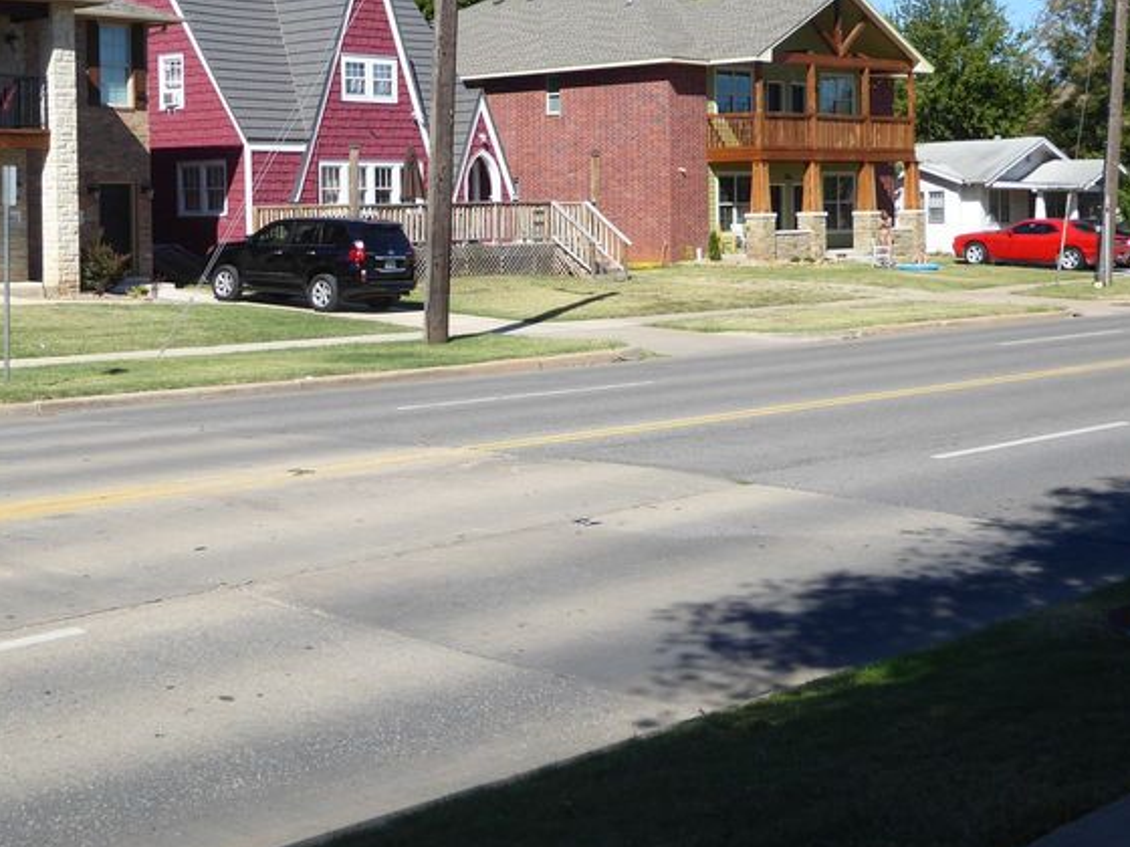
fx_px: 1959
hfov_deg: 31.9
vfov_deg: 24.3
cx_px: 381
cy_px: 278
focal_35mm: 60
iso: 80
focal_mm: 7.2
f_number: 3.8
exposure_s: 1/640
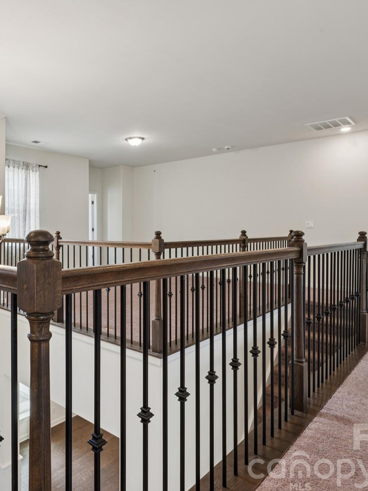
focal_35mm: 25
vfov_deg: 69.9
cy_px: 242
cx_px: 90
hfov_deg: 52.7
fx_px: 351
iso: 100
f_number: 13
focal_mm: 16.5
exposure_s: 1/2.5
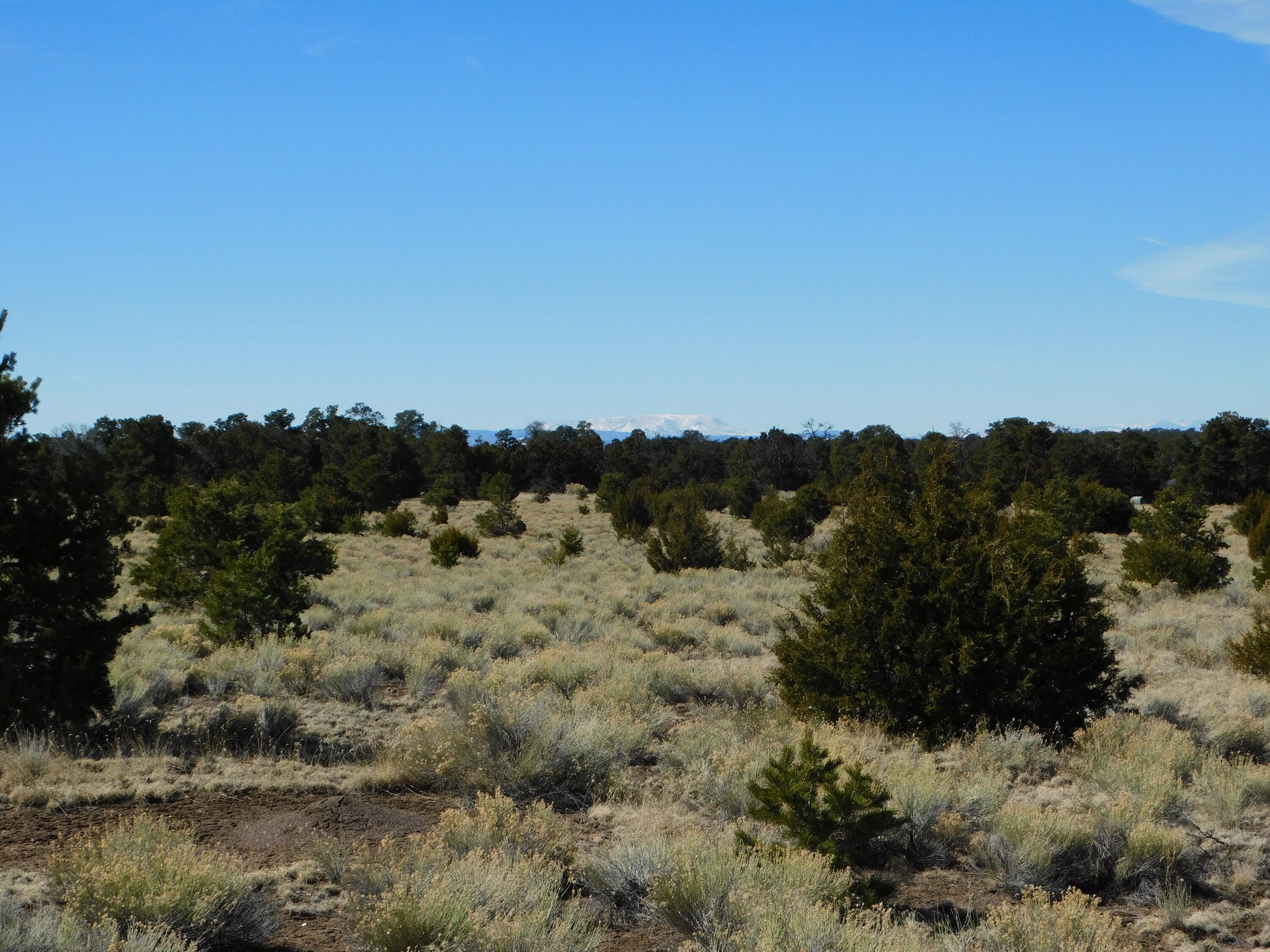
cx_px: 635
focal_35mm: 66
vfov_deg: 22.3
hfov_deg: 29.4
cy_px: 476
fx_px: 2421
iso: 125
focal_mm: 11.7
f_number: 4.2
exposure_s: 1/1250
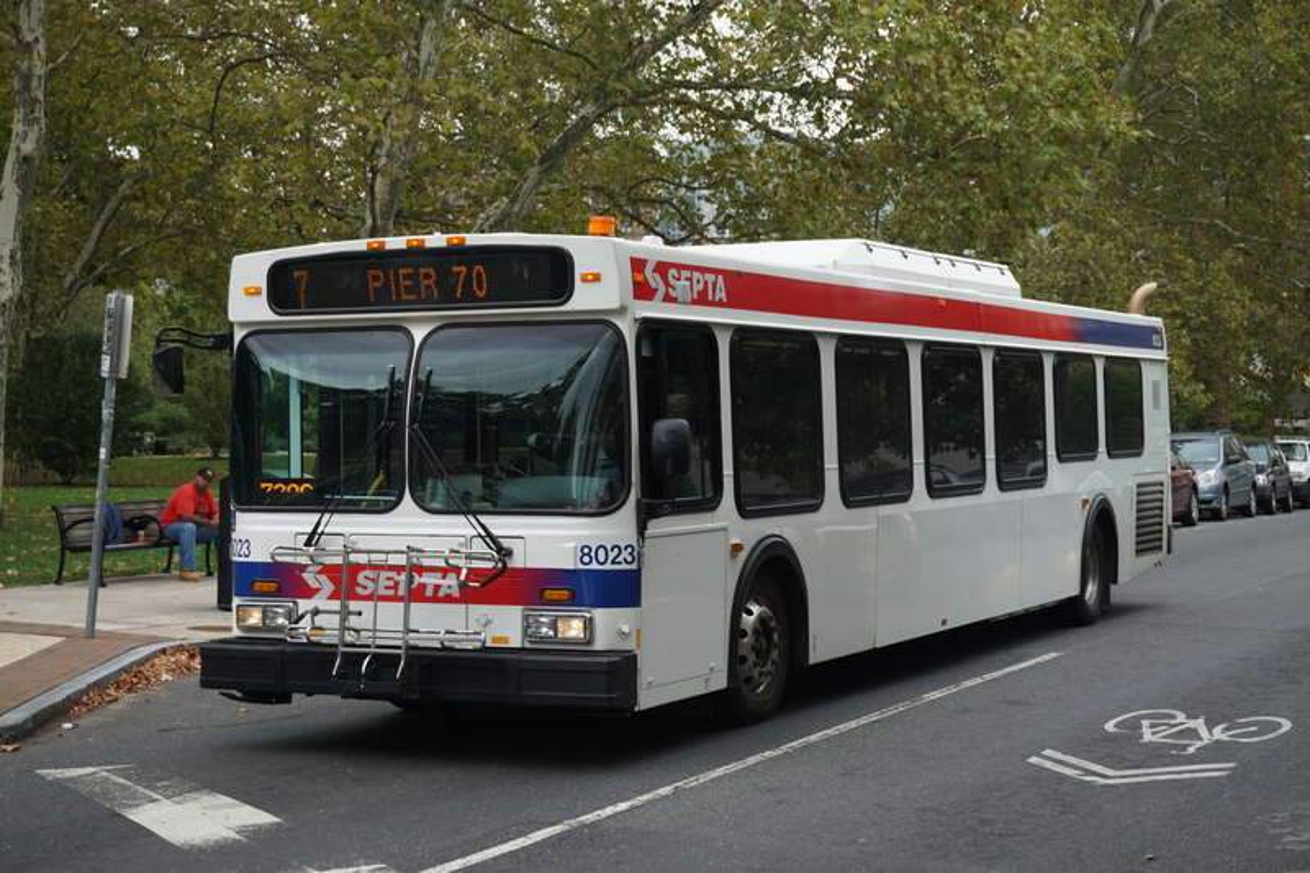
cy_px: 436
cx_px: 655
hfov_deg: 32.6
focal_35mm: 62
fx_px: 2237
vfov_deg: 22.1
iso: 100
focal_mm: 41
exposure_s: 1/160
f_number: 5.6
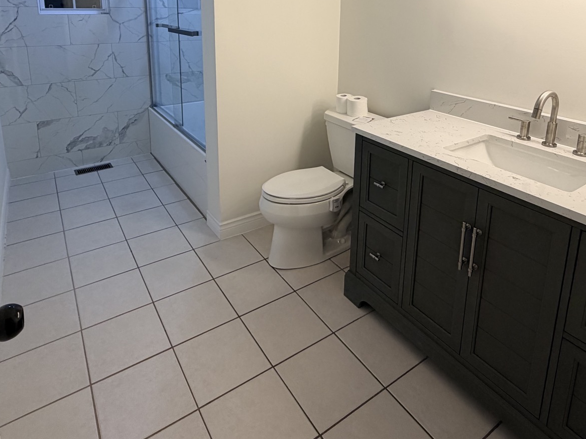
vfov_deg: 53.1
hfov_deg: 71.6
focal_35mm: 24
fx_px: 406
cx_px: 300
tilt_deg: -11.6
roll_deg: -0.5
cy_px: 88
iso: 125
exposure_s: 1/120
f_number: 2.2
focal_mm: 2.22
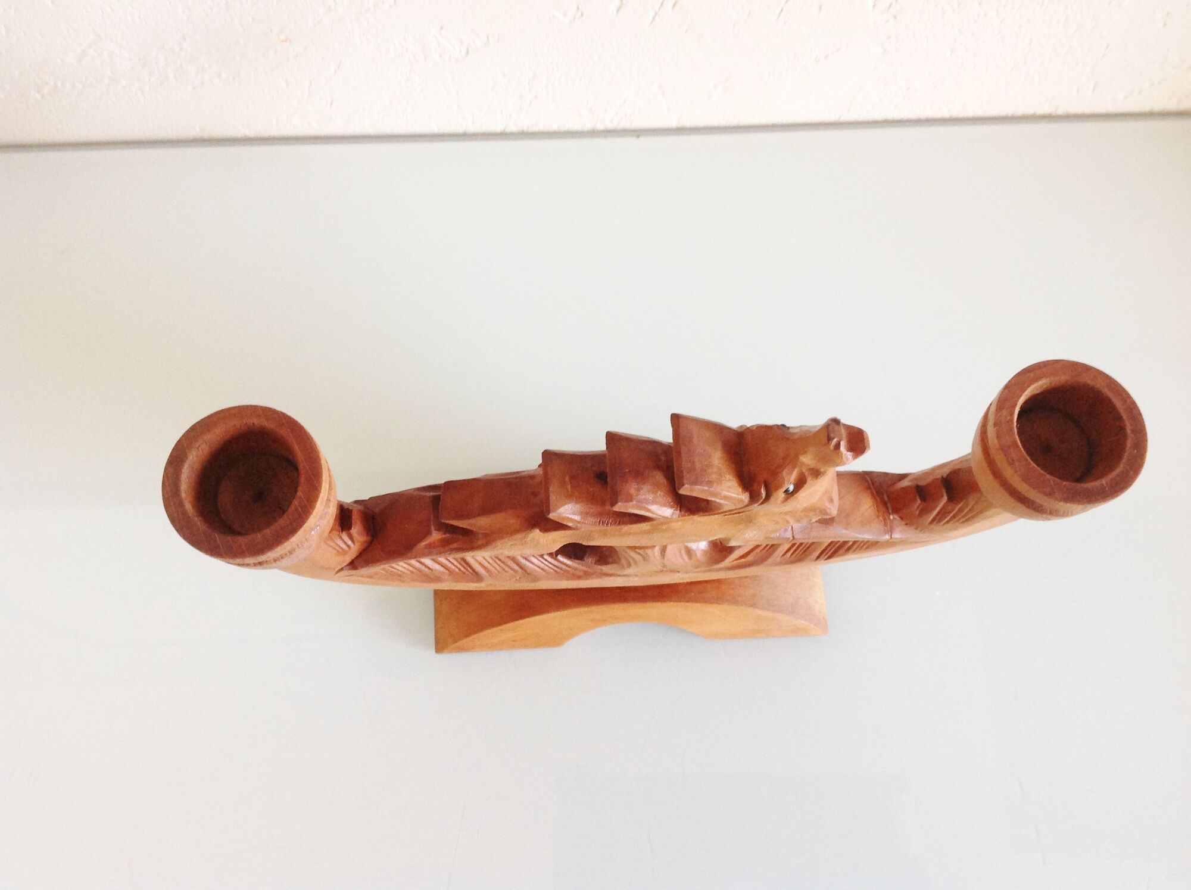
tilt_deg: -73.2
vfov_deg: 40.6
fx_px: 1202
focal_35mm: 35
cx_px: 596
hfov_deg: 52.7
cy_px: 445
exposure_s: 1/15
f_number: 2.4
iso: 100
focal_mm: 4.28
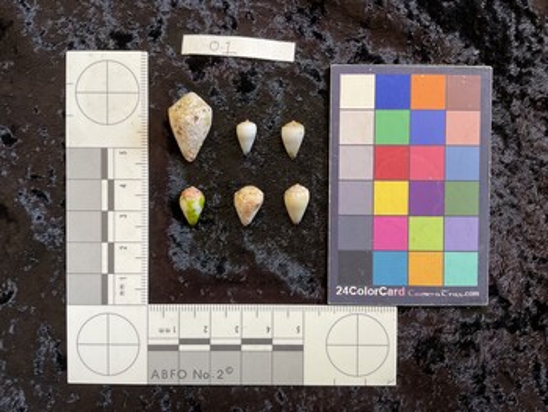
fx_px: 459
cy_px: 206
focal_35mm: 29
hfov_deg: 61.6
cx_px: 274
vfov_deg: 48.3
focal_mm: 3
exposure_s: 1/60
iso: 40
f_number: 1.8
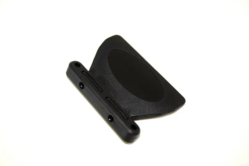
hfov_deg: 38.2
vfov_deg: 26.0
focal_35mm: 52
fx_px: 360
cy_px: 82
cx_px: 123
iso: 100
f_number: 4.5
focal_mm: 34
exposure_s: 1/60
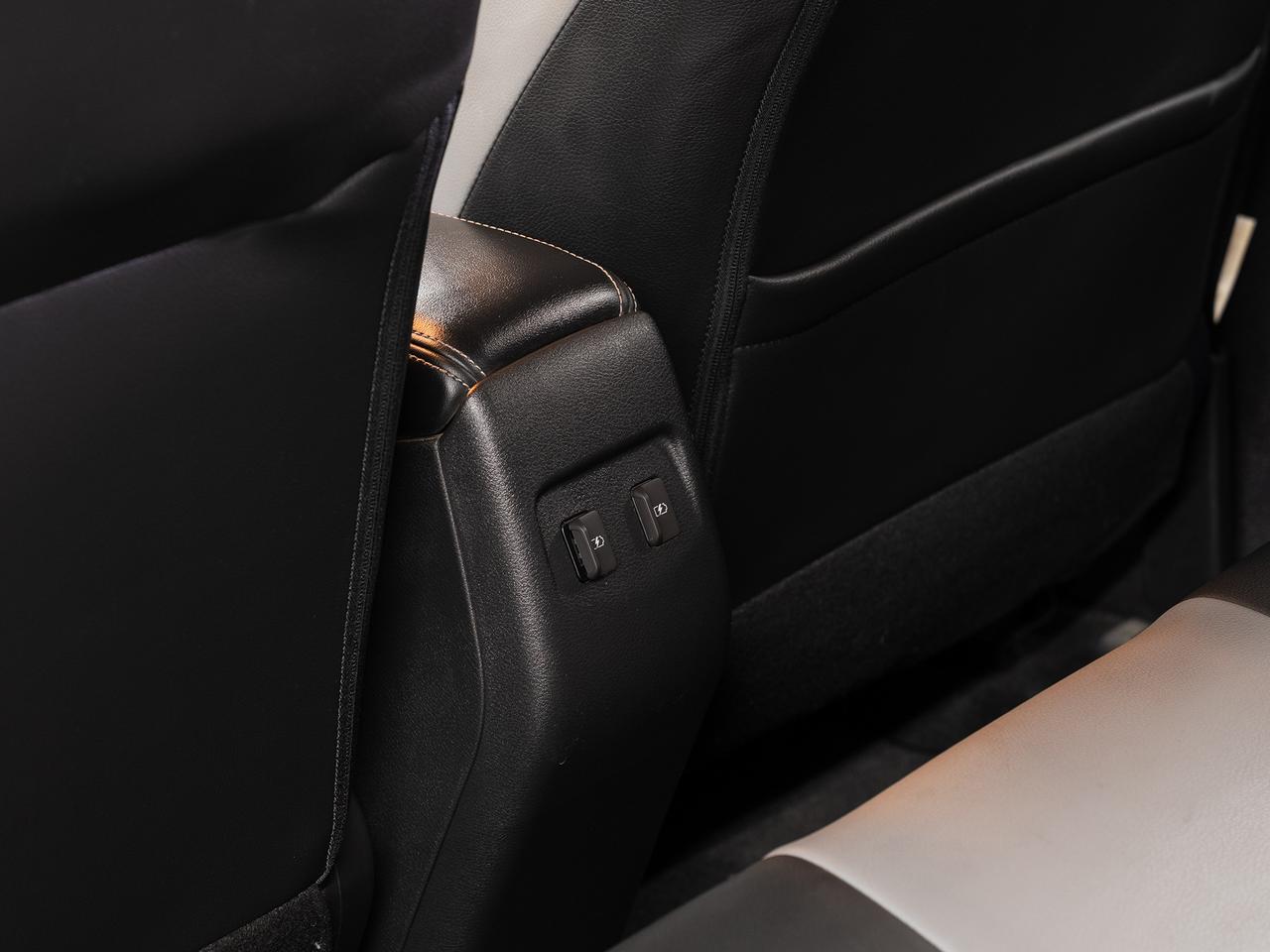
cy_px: 487
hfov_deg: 18.8
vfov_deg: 14.1
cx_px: 625
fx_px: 3840
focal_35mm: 105
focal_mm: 70
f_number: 5.6
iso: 100
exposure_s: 1.6
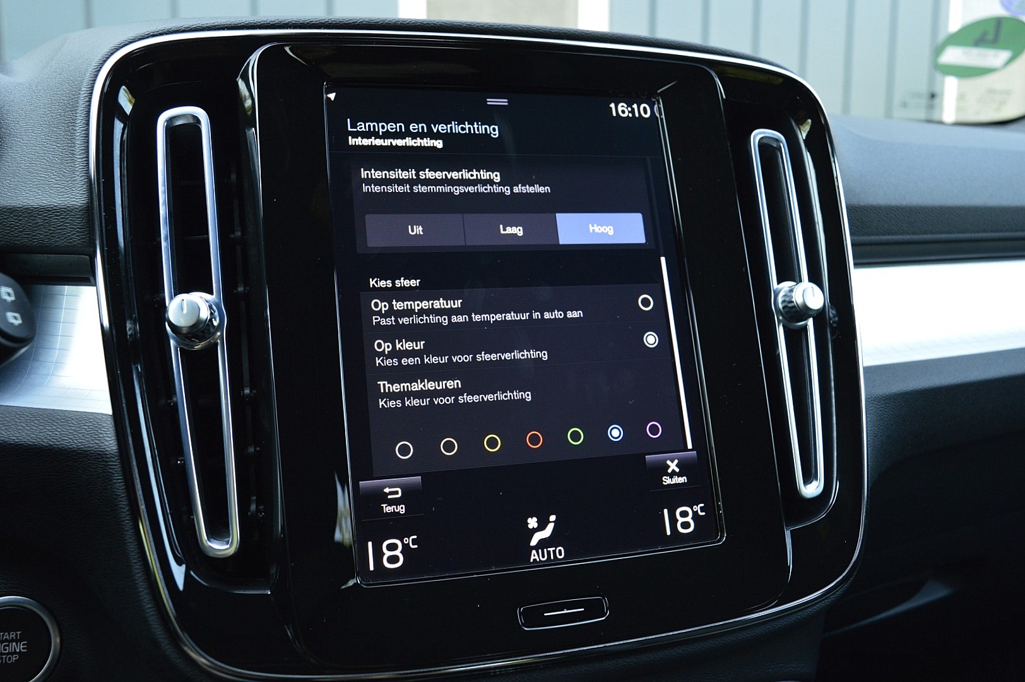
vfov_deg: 41.6
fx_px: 896
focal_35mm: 32
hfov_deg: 59.5
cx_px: 512
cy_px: 341
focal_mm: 21
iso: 800
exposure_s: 1/60
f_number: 5.6
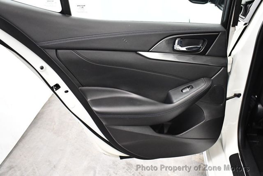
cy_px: 88
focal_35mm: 36
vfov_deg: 36.9
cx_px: 132
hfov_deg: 53.1
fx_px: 263
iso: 3200
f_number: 3.5
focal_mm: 18
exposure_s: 1/80
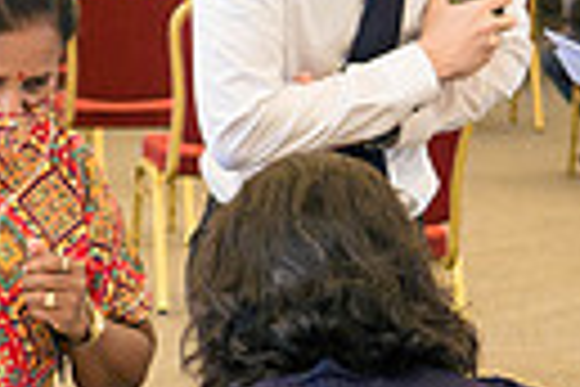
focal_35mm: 262
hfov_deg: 7.8
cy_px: 263
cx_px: -22
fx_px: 4221
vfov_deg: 5.2
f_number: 2.8
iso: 1000
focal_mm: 27
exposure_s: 1/80
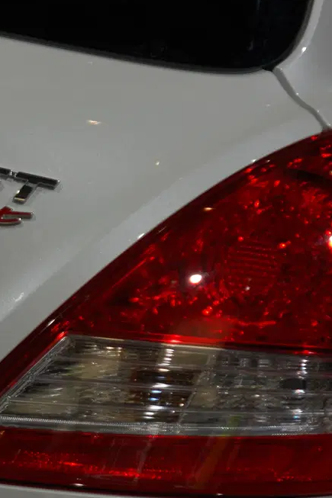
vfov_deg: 8.7
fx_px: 3280
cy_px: 223
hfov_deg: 5.8
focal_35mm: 237
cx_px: 79
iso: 400
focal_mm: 86
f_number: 5.6
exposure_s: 1/200
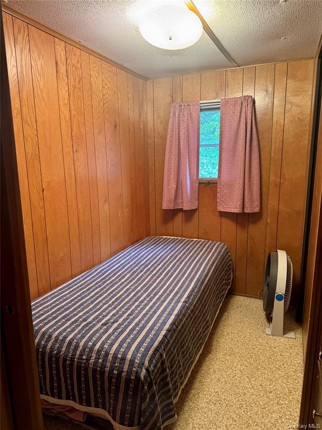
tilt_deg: -12.2
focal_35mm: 24
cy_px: 215
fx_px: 298
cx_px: 161
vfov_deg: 71.6
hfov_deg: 56.8
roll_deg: +1.2
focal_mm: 6.76
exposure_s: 1/60
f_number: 1.78
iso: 400
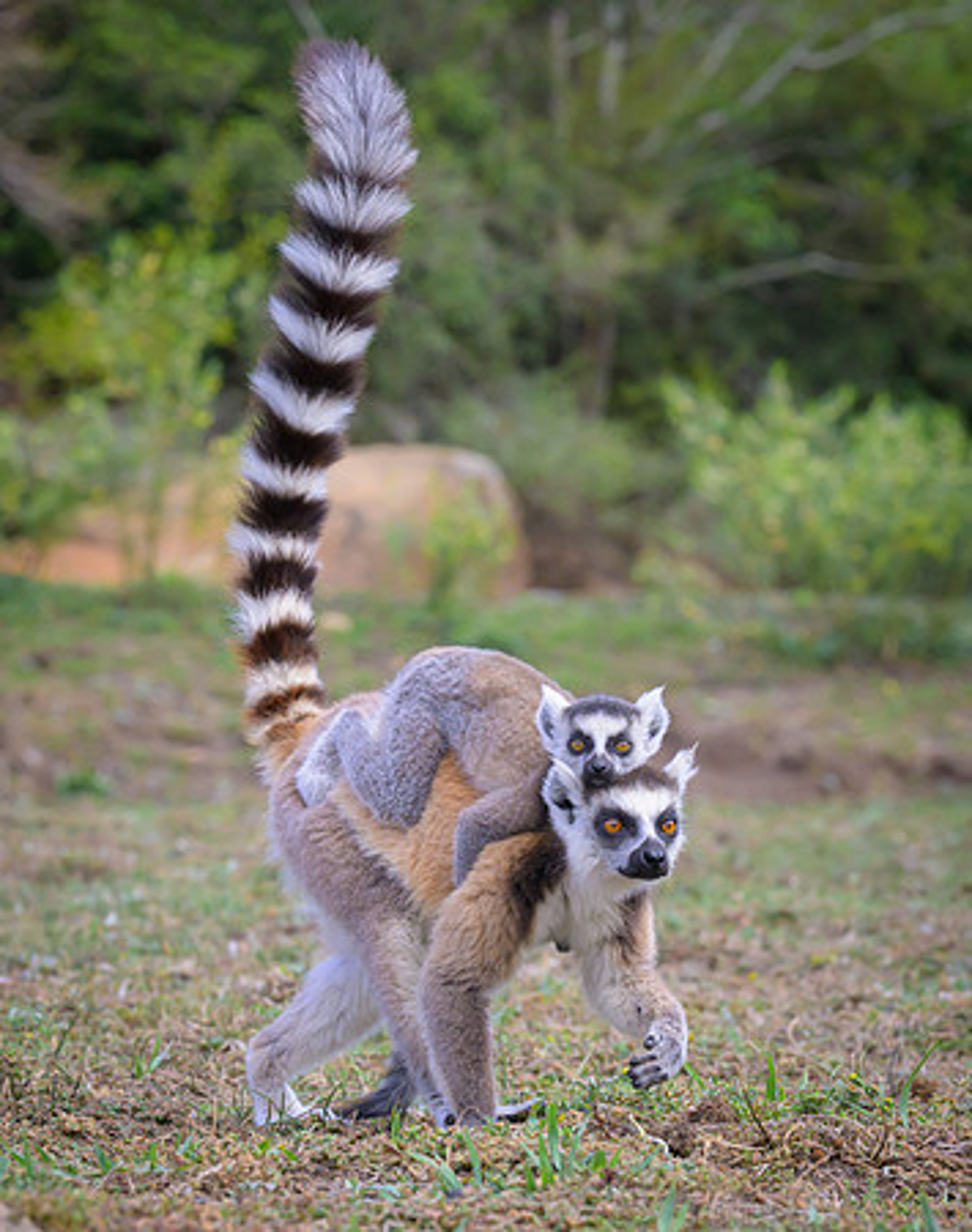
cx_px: 335
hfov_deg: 11.2
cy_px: 638
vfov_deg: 14.2
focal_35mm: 136
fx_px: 4945
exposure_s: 1/1250
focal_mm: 93
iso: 1250
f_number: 7.1
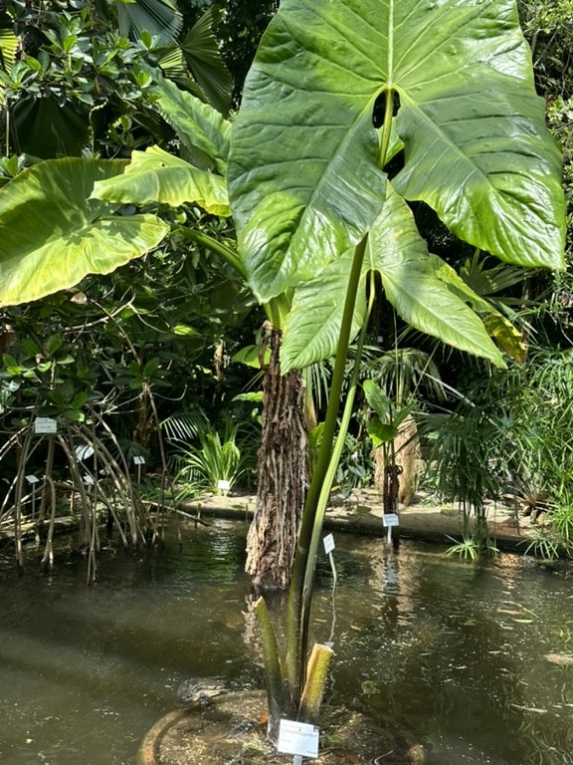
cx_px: 269
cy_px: 360
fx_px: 706
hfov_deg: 44.1
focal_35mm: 32
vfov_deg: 56.8
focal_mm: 6.86
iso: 80
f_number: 1.78
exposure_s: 1/980
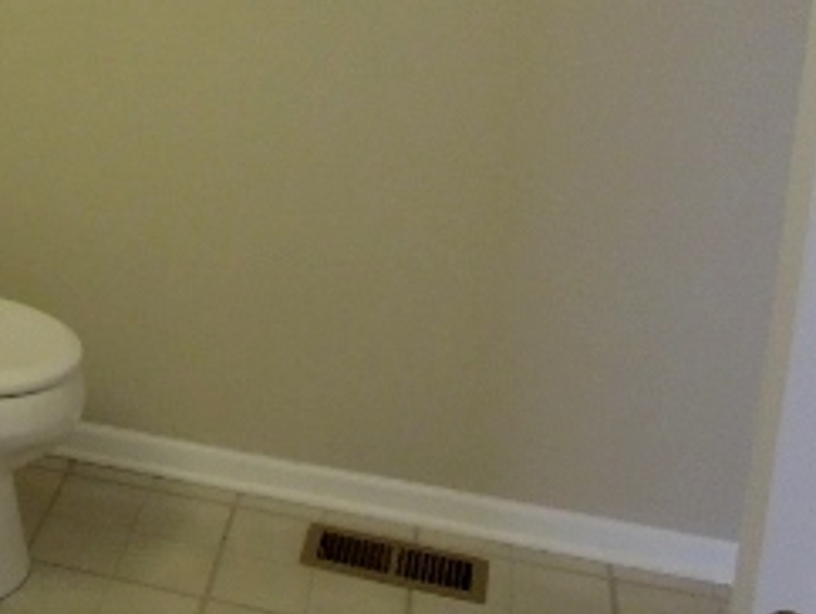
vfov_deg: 21.5
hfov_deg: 26.0
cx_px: -185
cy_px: 0
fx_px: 1557
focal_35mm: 66
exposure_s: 1/30
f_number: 3.3
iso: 250
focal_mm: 4.5
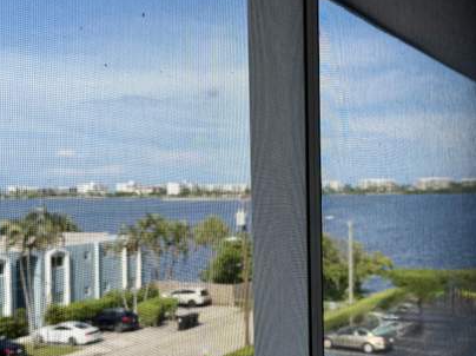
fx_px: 783
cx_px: 273
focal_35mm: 57
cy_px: 199
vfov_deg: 25.6
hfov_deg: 33.8
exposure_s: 1/3096
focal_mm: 6.76
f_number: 1.78
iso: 64
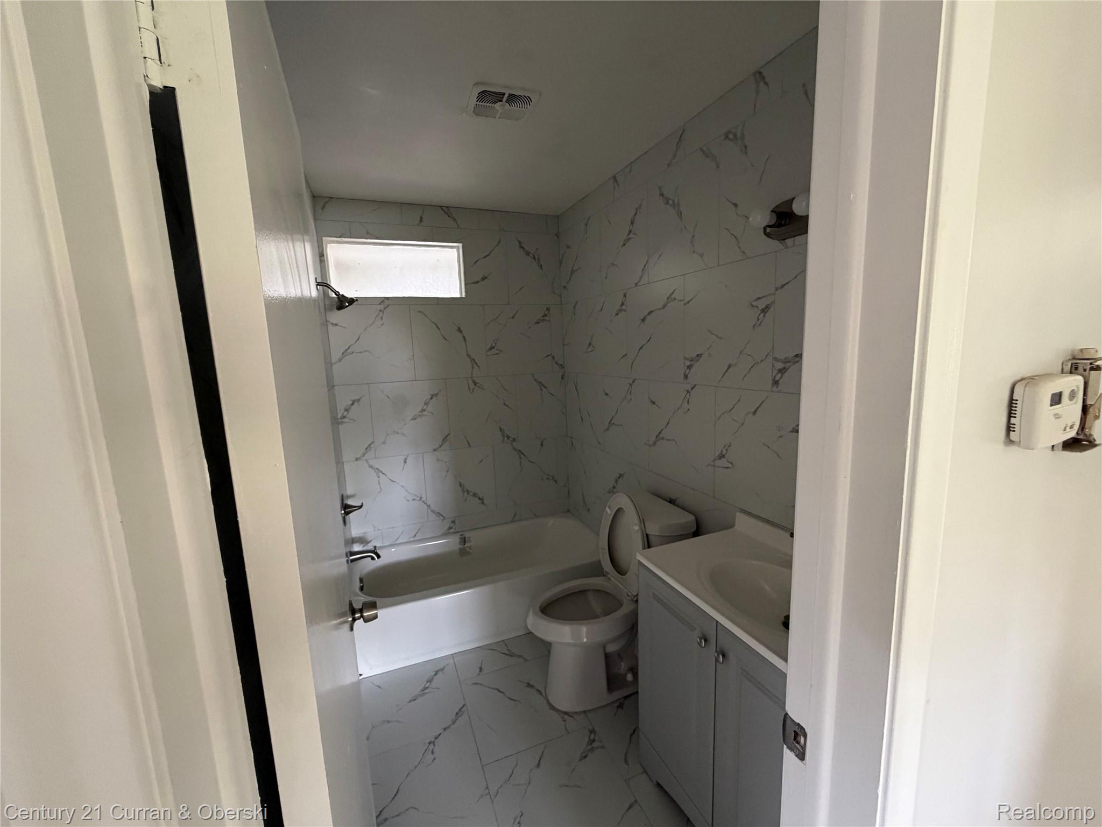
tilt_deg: -7.4
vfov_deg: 85.7
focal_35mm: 14
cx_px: 551
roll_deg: +2.4
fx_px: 446
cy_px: 414
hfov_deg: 102.1
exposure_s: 1/60
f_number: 2.2
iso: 400
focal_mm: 2.22
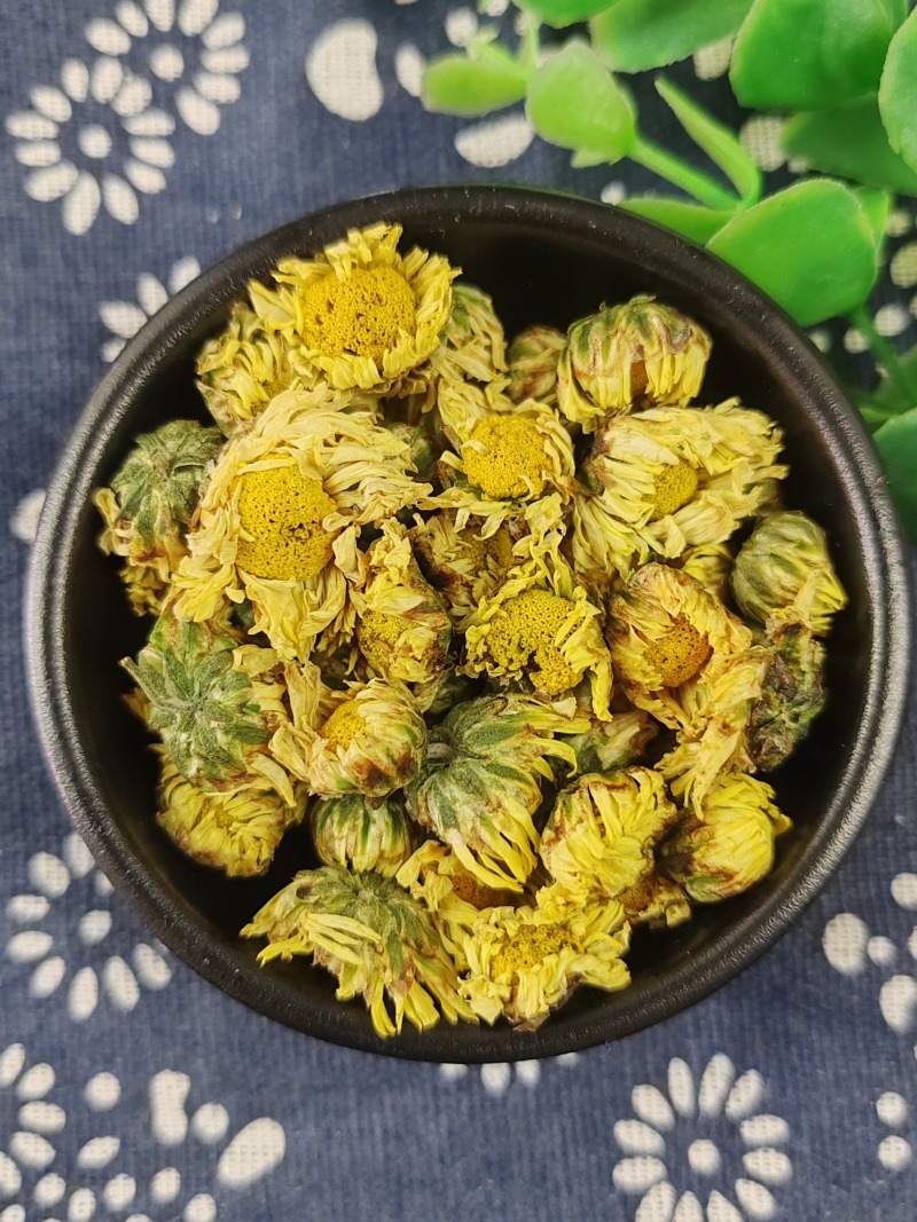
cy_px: 611
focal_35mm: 33
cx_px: 458
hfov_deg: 42.9
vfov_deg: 55.4
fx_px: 1166
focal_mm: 6.14
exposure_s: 1/100
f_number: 1.8
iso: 640
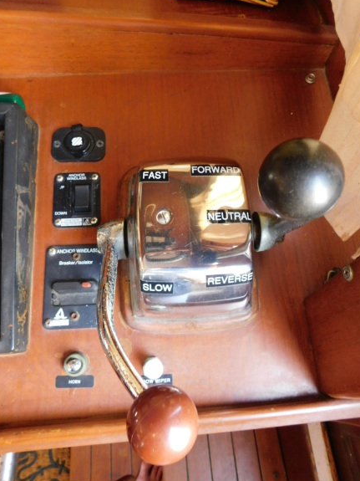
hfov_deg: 56.8
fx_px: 333
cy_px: 241
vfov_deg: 71.6
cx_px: 185
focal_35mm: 24
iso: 400
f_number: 3
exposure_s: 1/15
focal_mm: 4
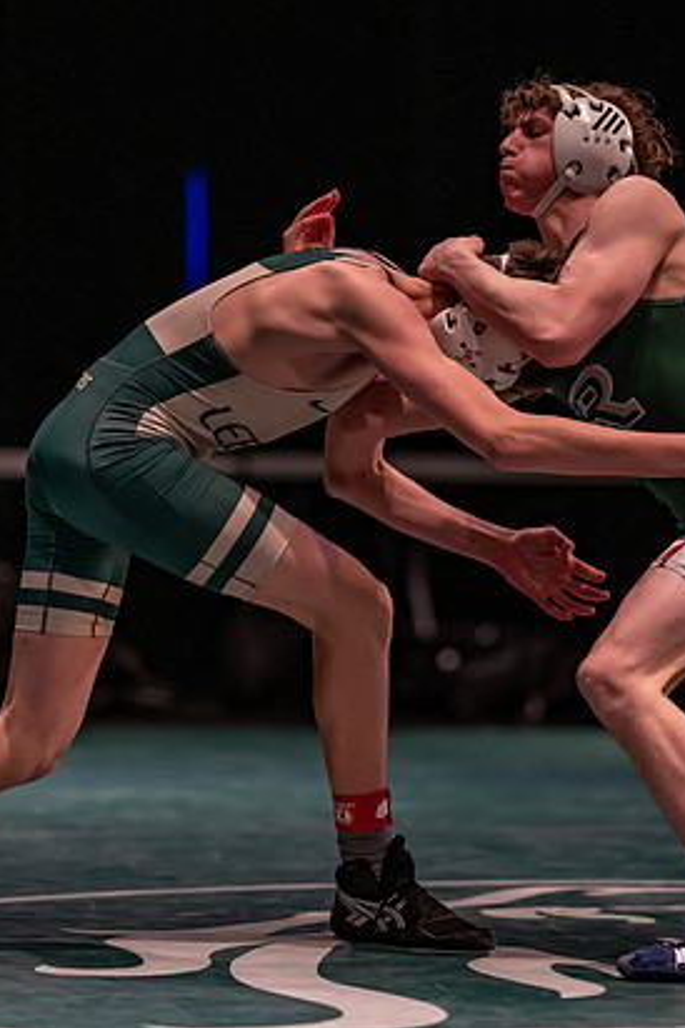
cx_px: 460
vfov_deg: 10.1
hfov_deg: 6.7
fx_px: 5822
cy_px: 515
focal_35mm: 204
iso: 2000
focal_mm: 135
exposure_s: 1/800
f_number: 1.8
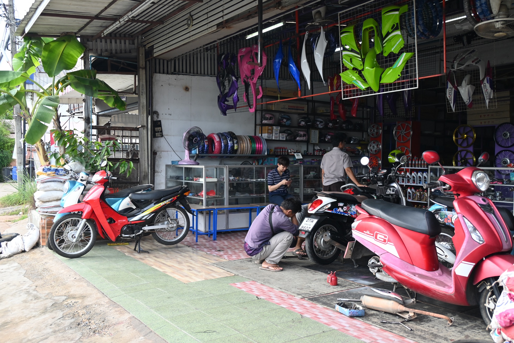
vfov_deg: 40.0
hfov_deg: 57.2
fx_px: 471
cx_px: 257
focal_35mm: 33
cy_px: 172
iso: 280
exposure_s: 1/250
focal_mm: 22
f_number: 4
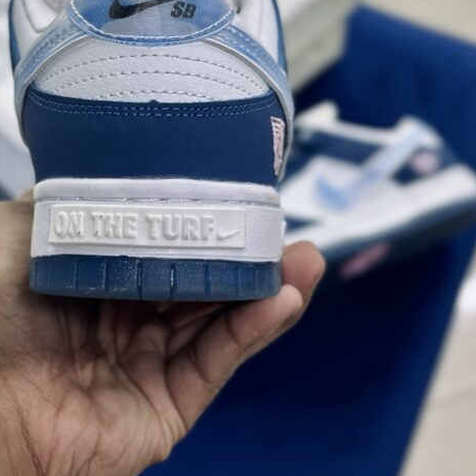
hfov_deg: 20.1
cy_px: 125
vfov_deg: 20.0
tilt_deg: -55.2
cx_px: 160
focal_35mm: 86
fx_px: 1338
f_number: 1.78
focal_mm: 6.86
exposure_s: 1/132
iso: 64
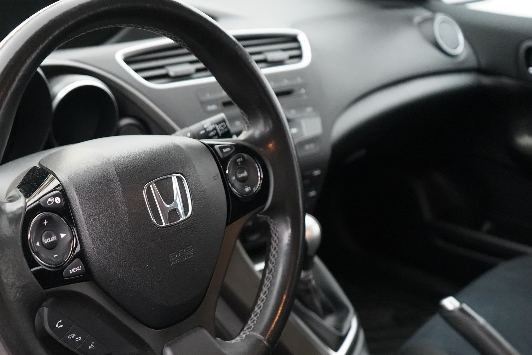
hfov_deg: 44.3
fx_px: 635
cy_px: 229
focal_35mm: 43
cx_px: 153
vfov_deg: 31.0
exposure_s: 1/100
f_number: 3.5
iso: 12800
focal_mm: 30
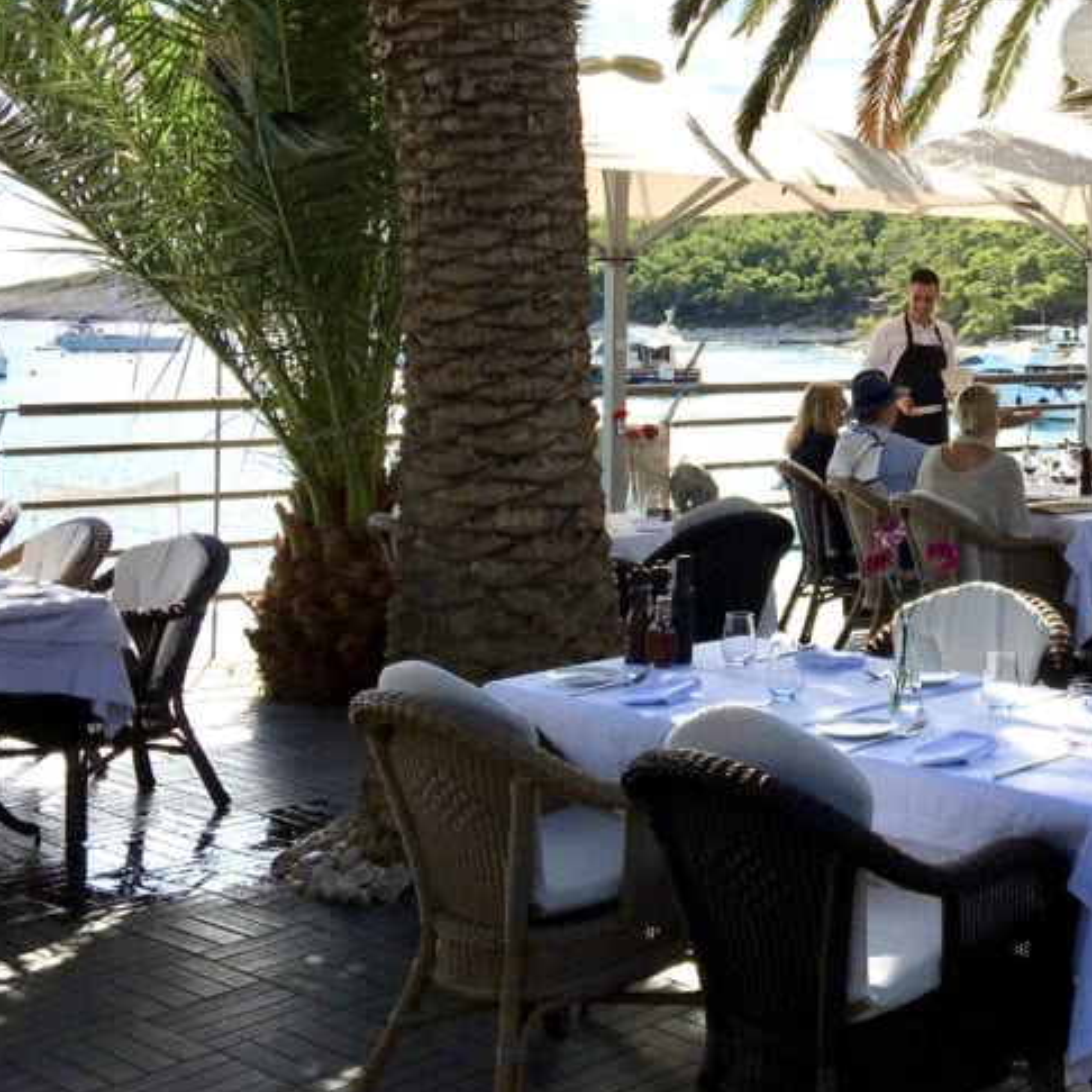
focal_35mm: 54
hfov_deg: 30.6
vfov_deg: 31.2
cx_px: 923
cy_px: 310
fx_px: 1927
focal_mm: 4.15
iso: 25
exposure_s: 1/1399
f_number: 2.2
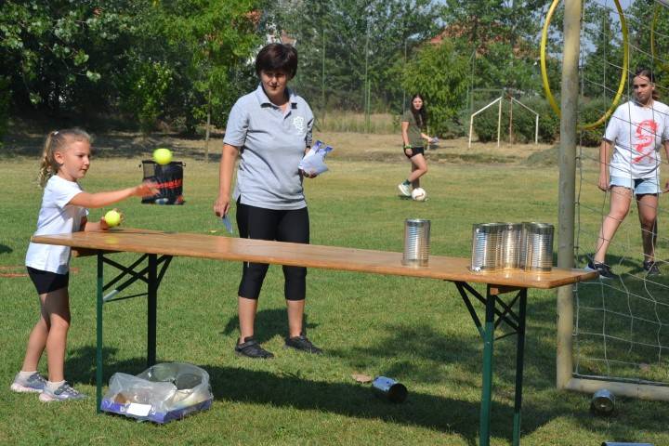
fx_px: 1449
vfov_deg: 17.5
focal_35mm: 78
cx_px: 334
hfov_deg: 26.0
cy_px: 223
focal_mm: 52
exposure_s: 1/250
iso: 100
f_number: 8
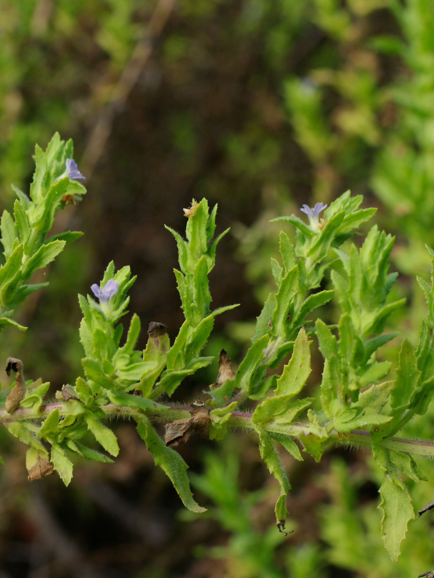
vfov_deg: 18.0
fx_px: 1822
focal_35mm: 109
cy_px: 290
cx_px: 96
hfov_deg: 13.5
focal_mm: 50
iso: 200
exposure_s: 1/90
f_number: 8
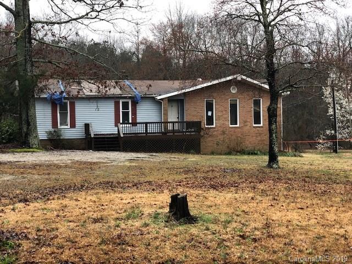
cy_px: 132
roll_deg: +1.4
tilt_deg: -1.5
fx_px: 529
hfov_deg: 36.8
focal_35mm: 52
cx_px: 176
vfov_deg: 28.0
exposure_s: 1/60
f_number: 2.4
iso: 32
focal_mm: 6
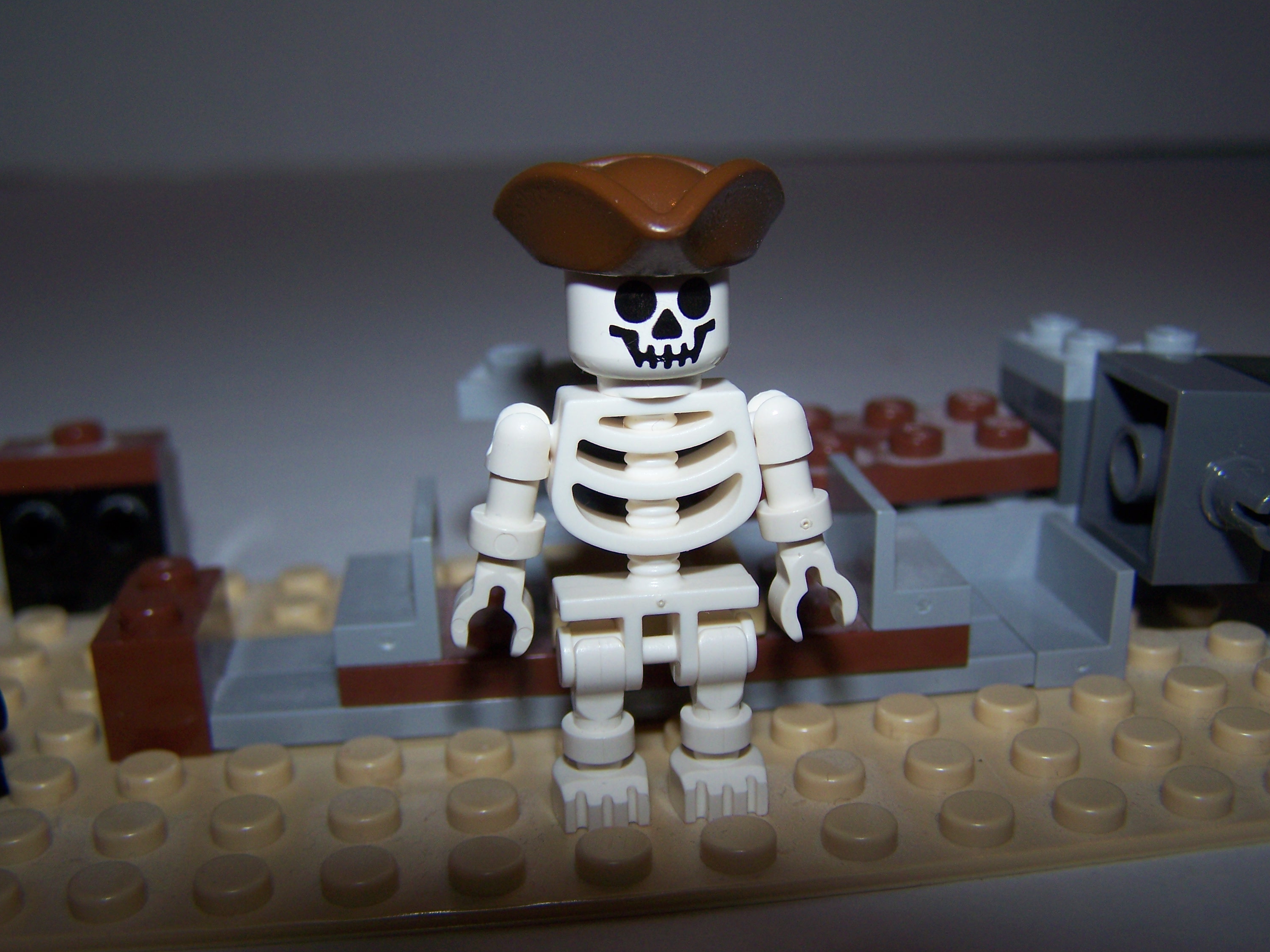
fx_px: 1431
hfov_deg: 47.9
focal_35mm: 39
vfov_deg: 36.8
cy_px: 486
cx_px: 648
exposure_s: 1/60
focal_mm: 6.3
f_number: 2.8
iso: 80
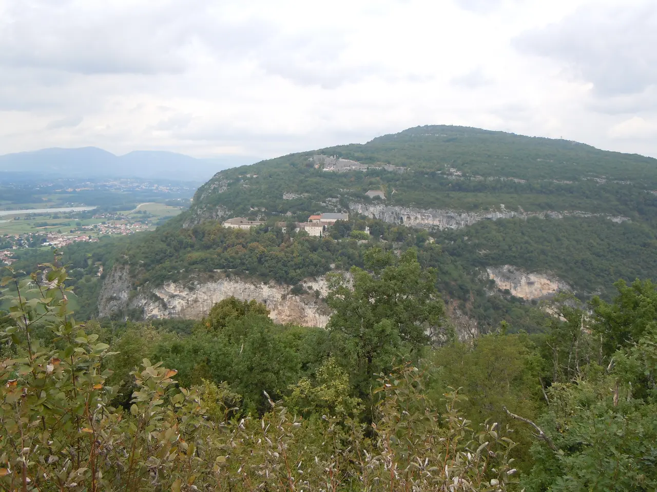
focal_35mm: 30
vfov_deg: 46.8
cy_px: 246
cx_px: 328
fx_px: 569
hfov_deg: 60.0
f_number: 3.5
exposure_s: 1/500
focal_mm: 5.4
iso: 100
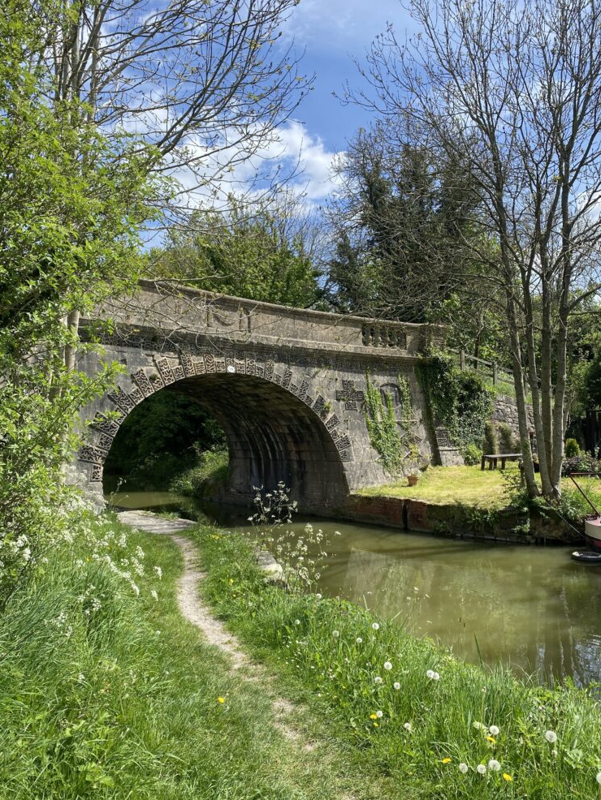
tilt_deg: +3.7
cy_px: 410
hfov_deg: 51.4
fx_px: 625
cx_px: 309
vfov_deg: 65.3
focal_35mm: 27
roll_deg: +0.9
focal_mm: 4.25
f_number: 1.8
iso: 32
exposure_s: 1/1727
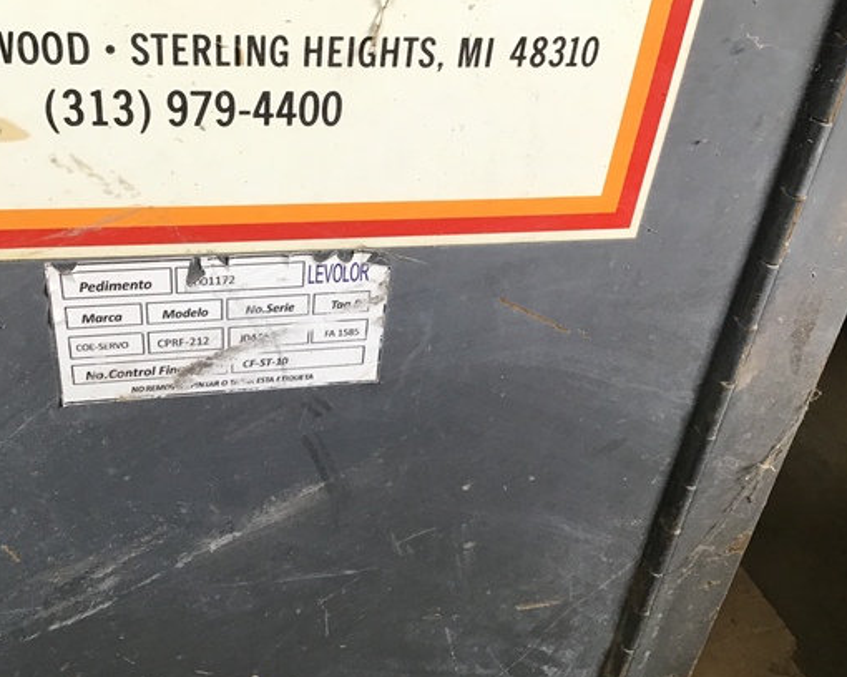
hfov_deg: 47.7
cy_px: 315
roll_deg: -5.3
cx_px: 354
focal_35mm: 38
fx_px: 953
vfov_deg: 39.1
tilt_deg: -33.7
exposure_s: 1/30
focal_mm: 3.3
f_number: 2.4
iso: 40
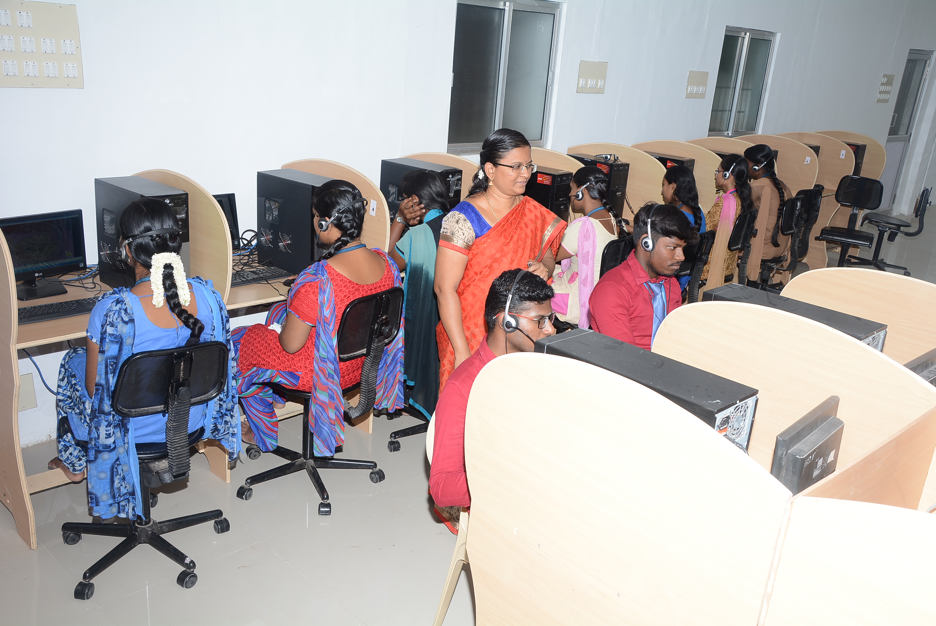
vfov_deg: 40.0
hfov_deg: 57.2
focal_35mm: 33
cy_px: 313
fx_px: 859
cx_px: 468
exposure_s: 1/100
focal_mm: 22
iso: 200
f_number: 6.3
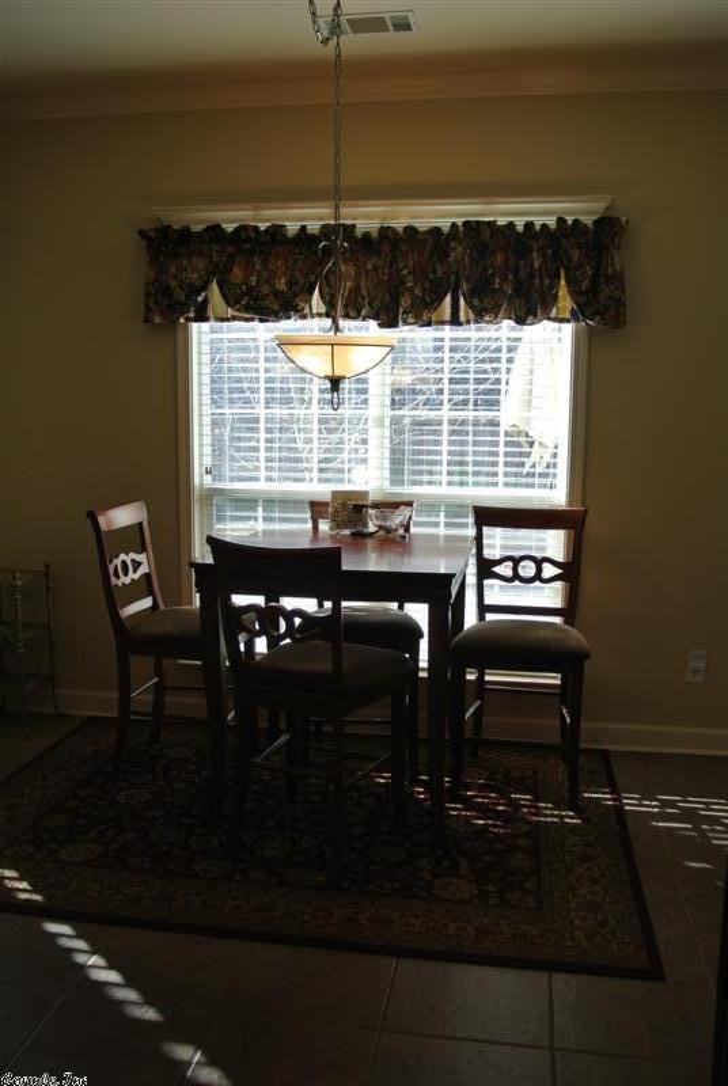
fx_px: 907
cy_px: 543
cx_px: 364
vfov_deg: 61.9
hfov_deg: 43.7
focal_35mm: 30
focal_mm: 11.4
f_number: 3.5
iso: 100
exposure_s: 1/100
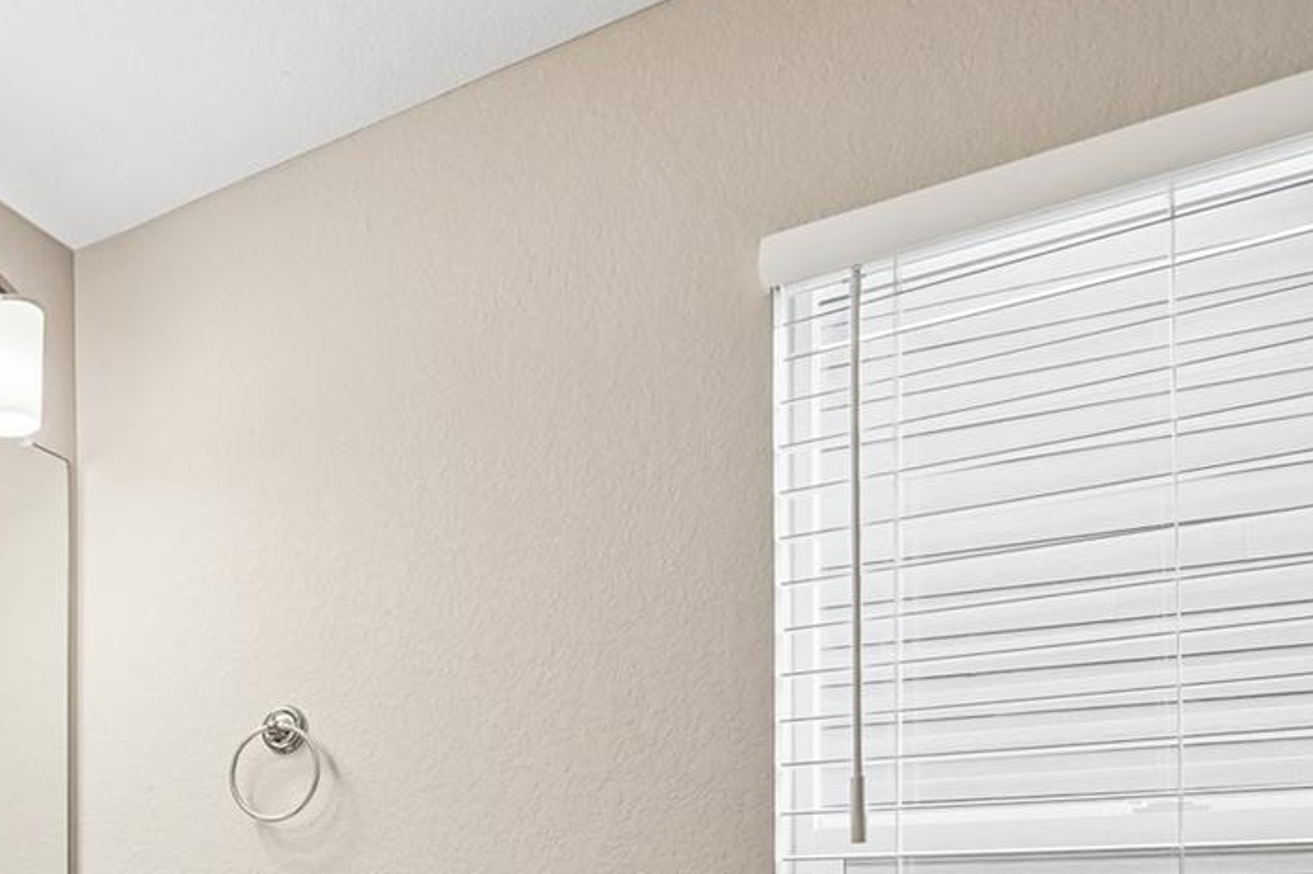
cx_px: 9
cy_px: 943
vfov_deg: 34.1
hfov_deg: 46.9
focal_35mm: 34
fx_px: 1239
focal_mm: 10
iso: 800
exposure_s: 1/15
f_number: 8
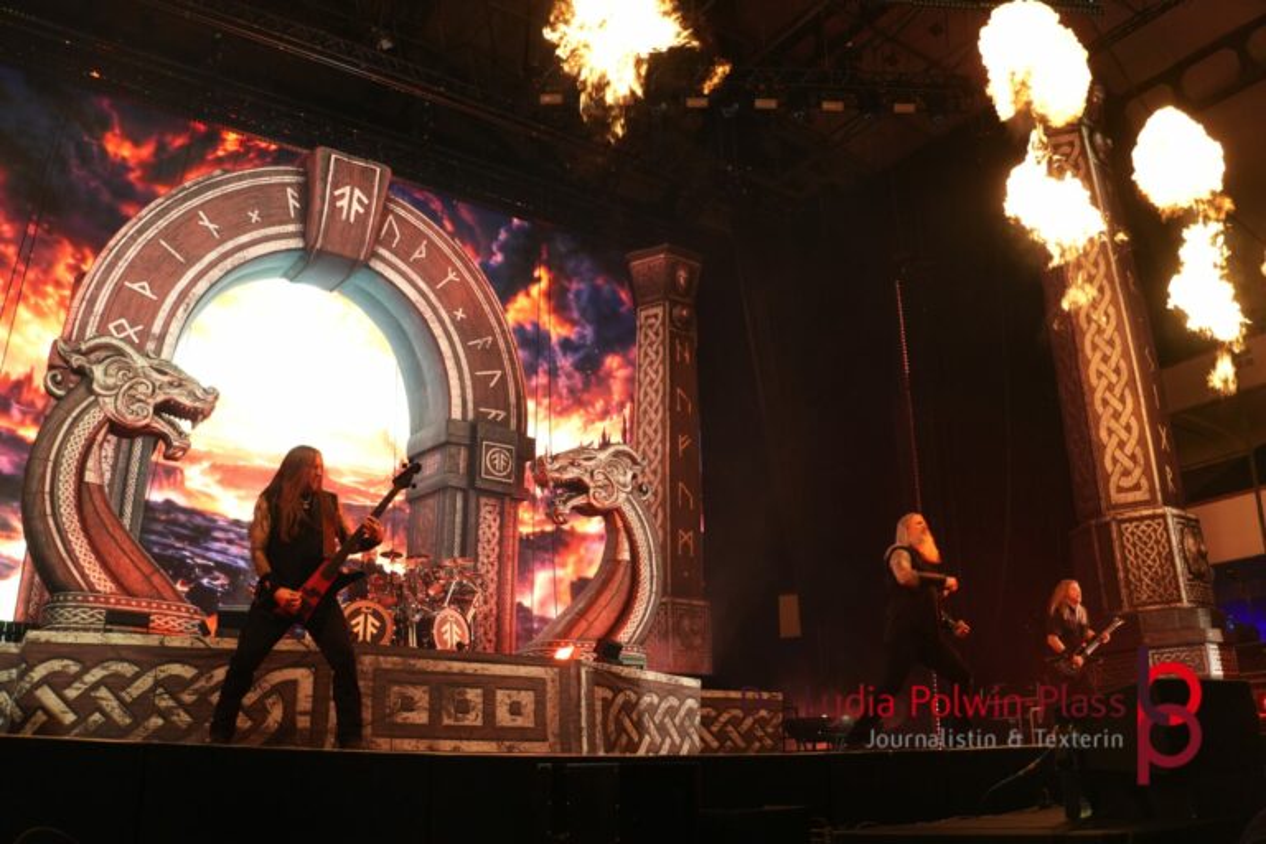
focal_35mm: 27
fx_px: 949
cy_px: 422
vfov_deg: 47.9
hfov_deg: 67.4
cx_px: 633
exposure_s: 1/160
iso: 1600
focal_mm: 18
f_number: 3.5
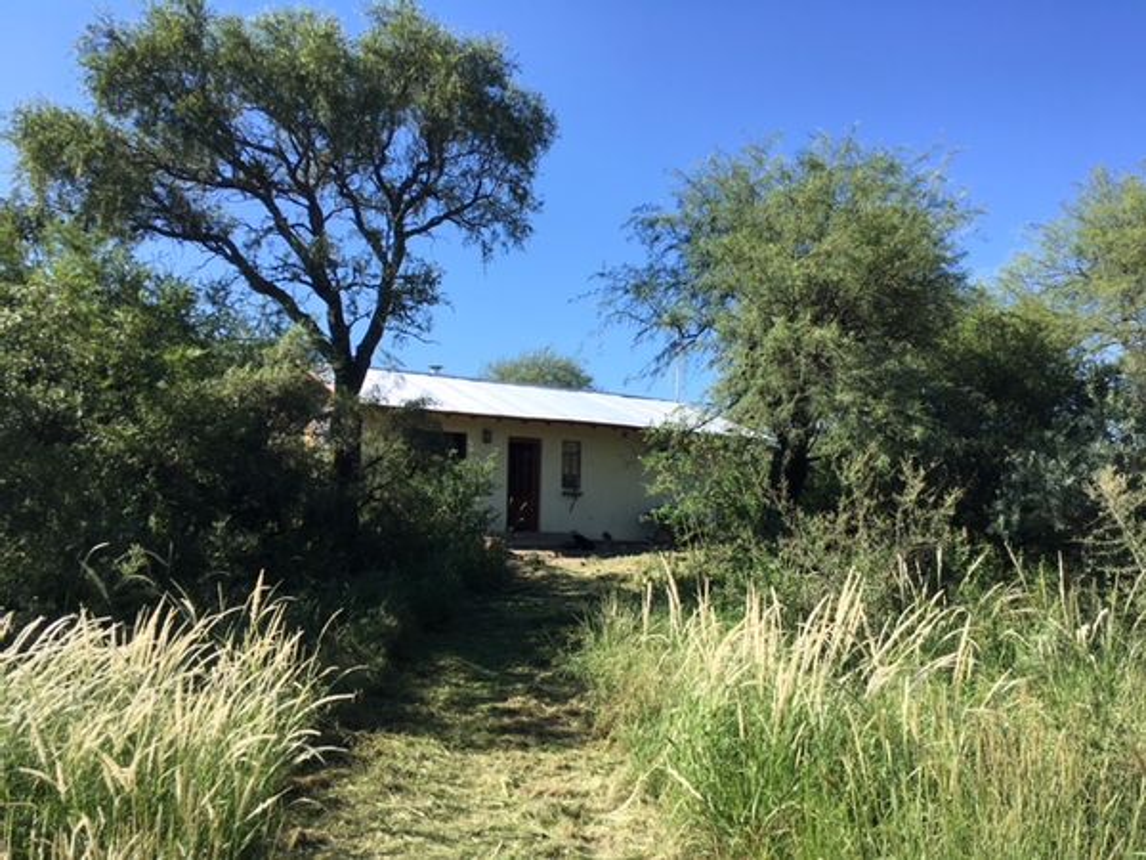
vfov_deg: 48.2
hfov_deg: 61.7
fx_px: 960
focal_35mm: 29
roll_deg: -0.6
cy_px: 430
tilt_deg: +7.7
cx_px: 573
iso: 25
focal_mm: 4.15
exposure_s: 1/1183
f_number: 2.2
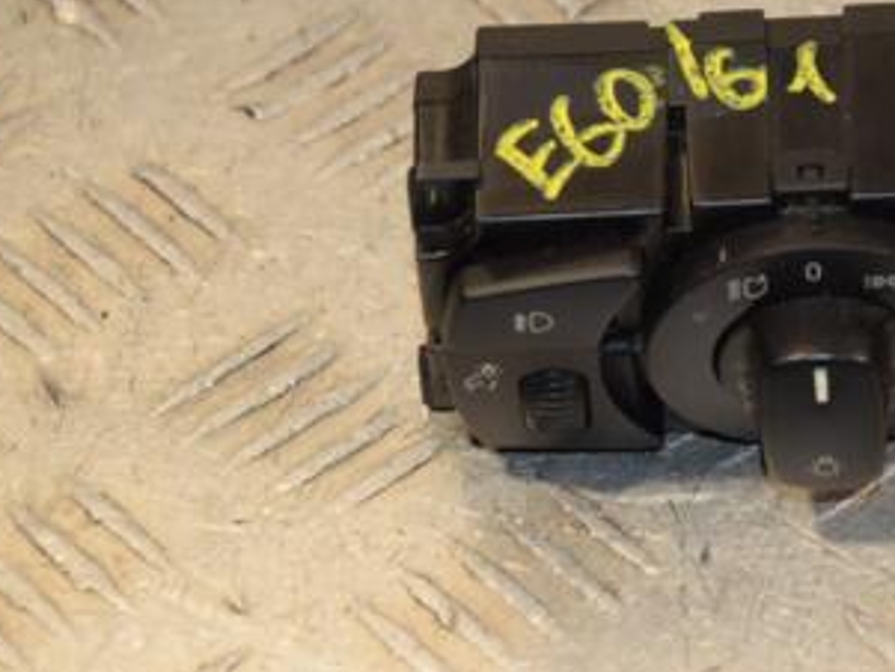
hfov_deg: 7.6
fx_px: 6699
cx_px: 847
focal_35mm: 259
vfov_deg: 5.7
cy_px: 95
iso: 800
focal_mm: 90
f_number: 7.1
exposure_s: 1/200
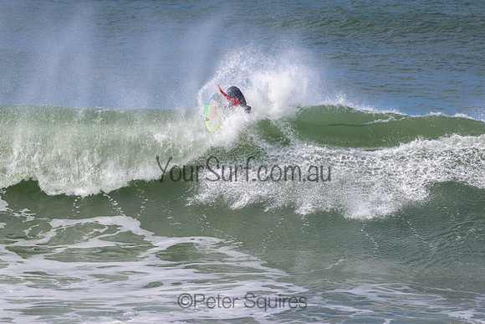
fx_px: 7435
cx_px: 195
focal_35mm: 552
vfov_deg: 2.5
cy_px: 152
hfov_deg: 3.7
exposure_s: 1/2000
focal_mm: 420
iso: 560
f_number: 10
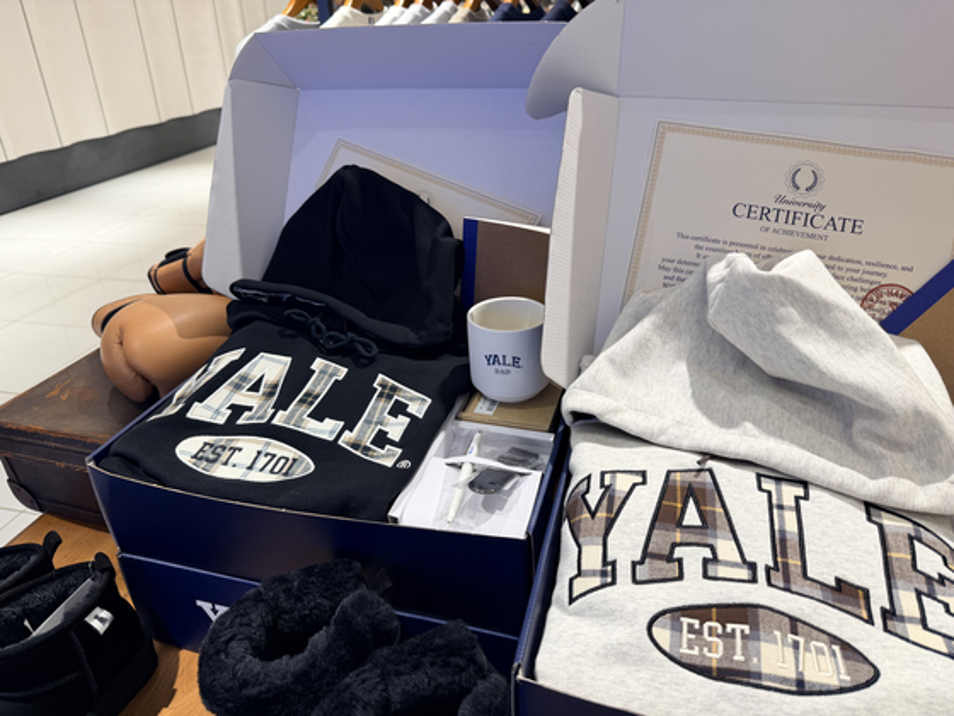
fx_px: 661
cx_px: 477
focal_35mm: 24
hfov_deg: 71.6
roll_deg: +2.8
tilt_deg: -28.1
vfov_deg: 56.8
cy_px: 358
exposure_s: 1/137
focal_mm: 6.76
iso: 64
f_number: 1.78
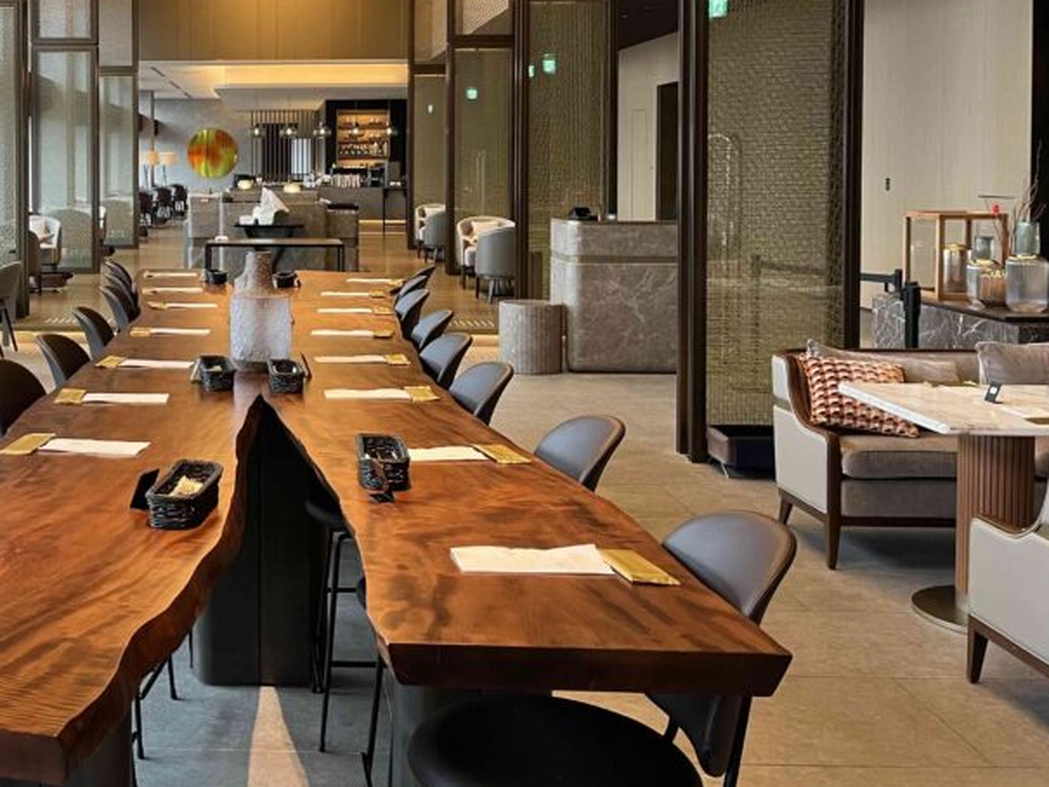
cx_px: 215
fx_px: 1334
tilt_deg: -2.2
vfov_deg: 32.3
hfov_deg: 41.2
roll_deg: +0.7
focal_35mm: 44
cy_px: 199
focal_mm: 5.1
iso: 125
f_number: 1.6
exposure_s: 1/84
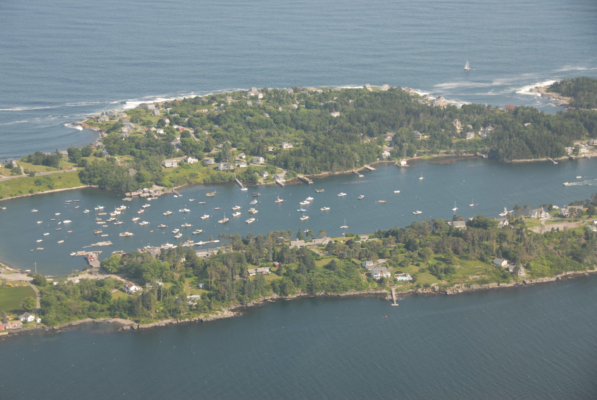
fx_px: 1245
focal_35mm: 75
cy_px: 200
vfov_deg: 18.2
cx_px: 298
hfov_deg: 27.0
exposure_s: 1/250
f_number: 4.8
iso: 100
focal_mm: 50
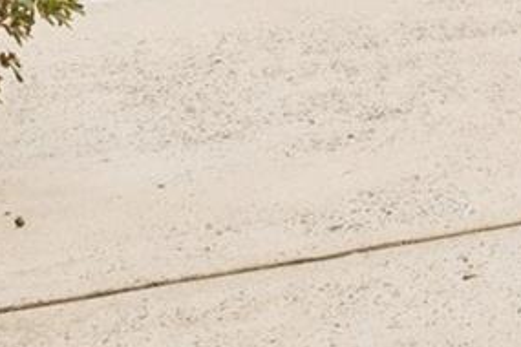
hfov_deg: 15.0
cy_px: -423
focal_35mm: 118
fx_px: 1706
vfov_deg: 10.4
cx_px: 956
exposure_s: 1/80
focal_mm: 16.4
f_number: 13
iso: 100
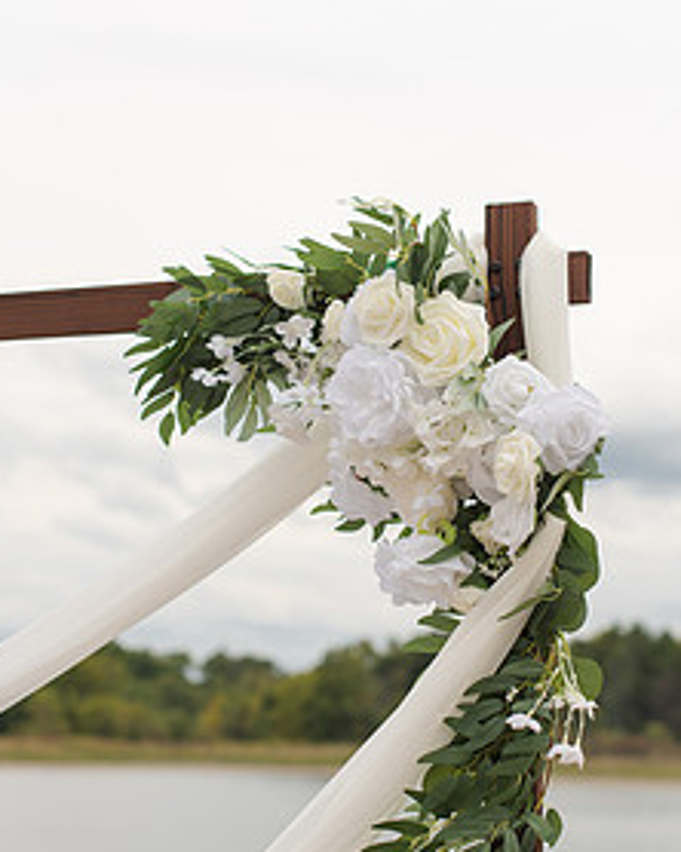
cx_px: 417
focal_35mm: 76
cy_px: 395
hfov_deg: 20.1
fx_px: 1917
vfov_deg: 25.1
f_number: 3.2
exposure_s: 1/1000
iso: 100
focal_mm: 50
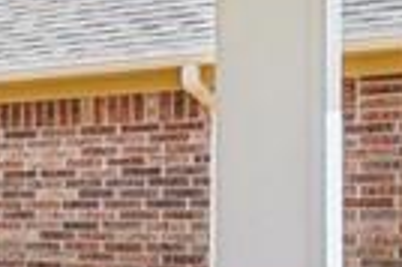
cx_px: -1048
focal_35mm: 107
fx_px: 1193
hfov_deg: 9.3
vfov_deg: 12.7
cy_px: 225
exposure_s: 1/50
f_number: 8
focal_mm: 14
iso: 100
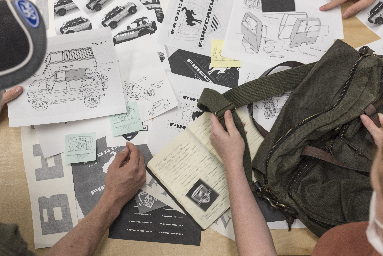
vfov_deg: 33.4
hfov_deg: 48.4
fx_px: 426
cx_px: 192
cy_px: 128
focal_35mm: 40
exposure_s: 1/100
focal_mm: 40
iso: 800
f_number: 5
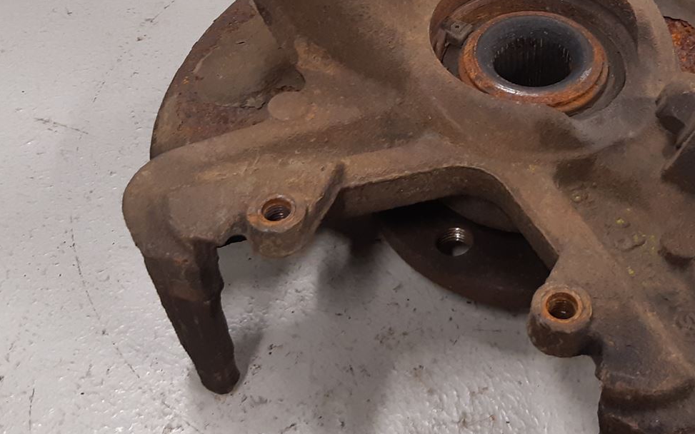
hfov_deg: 34.6
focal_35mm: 58
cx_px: 489
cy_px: 61
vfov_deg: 21.9
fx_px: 1099
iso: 125
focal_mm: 3.93
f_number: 1.7
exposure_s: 1/50
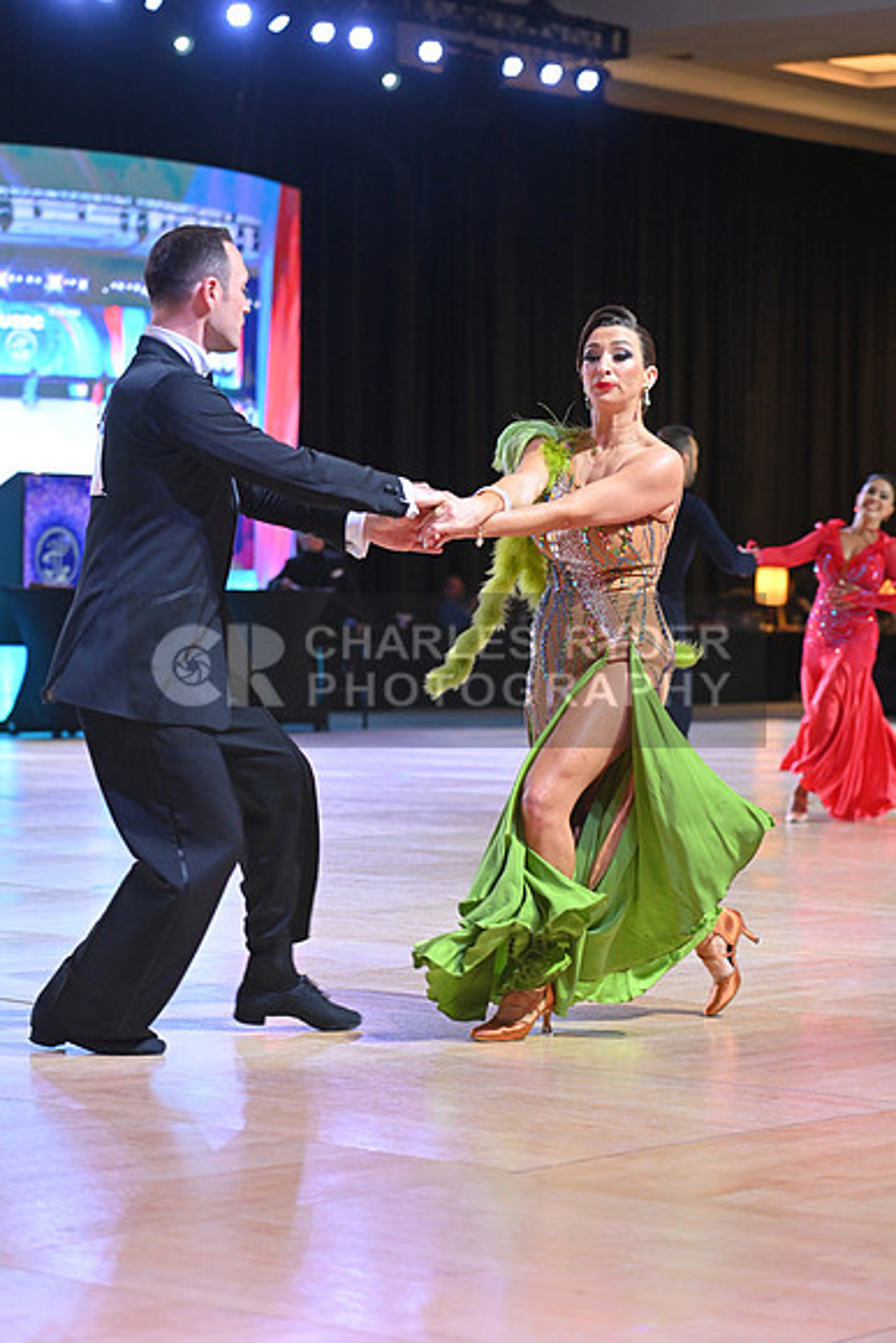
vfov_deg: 20.8
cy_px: 672
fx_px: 3656
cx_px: 448
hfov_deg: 14.0
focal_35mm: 98
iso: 2000
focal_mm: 98
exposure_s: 1/250
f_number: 4
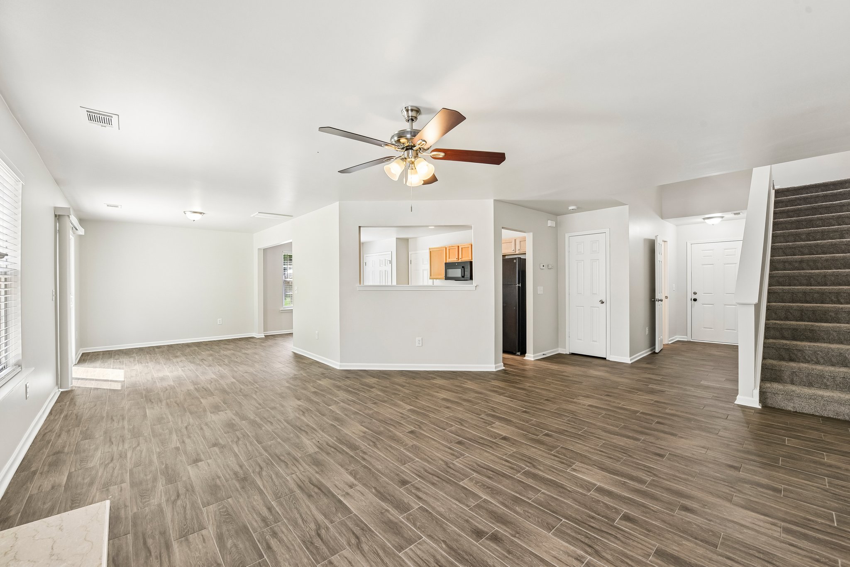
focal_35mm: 14
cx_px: 425
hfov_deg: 104.3
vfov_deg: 81.2
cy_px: 284
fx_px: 331
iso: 200
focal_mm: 14
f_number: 8
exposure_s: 1/15
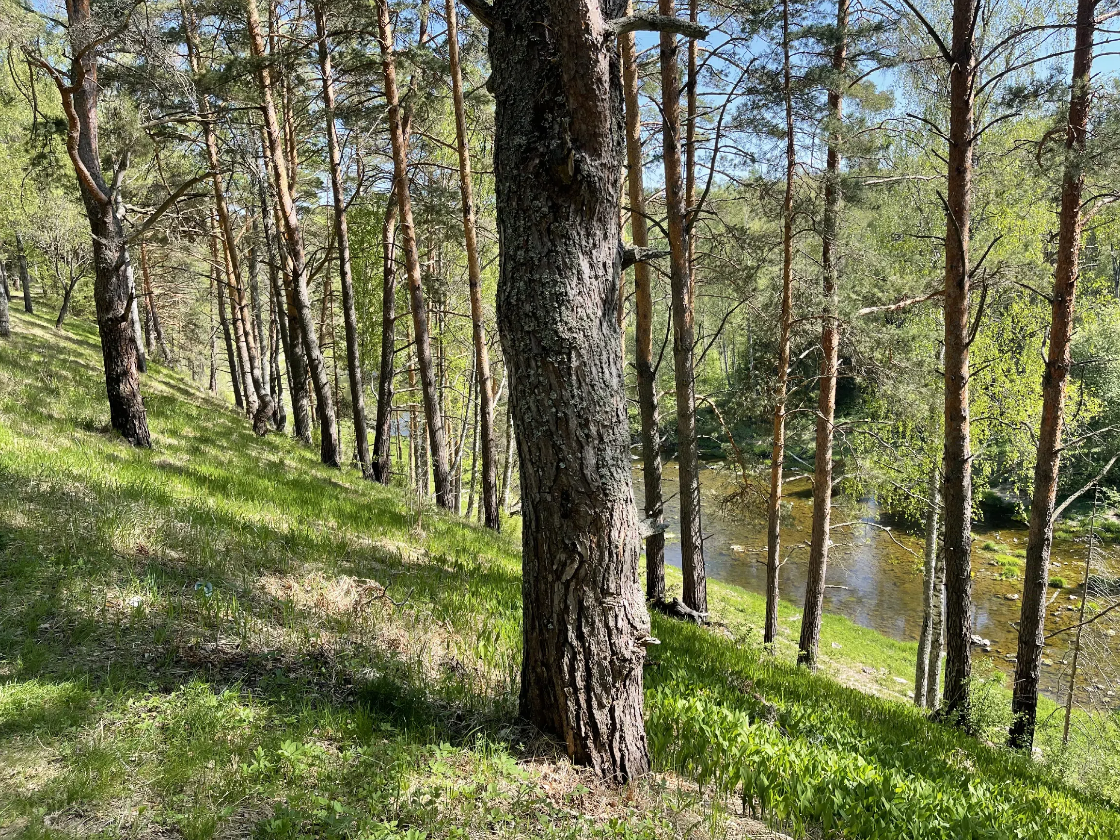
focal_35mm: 27
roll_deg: +4.4
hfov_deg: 65.3
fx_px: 874
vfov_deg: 51.3
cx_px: 571
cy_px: 428
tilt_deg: -12.4
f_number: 1.6
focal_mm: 5.1
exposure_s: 1/672
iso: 32
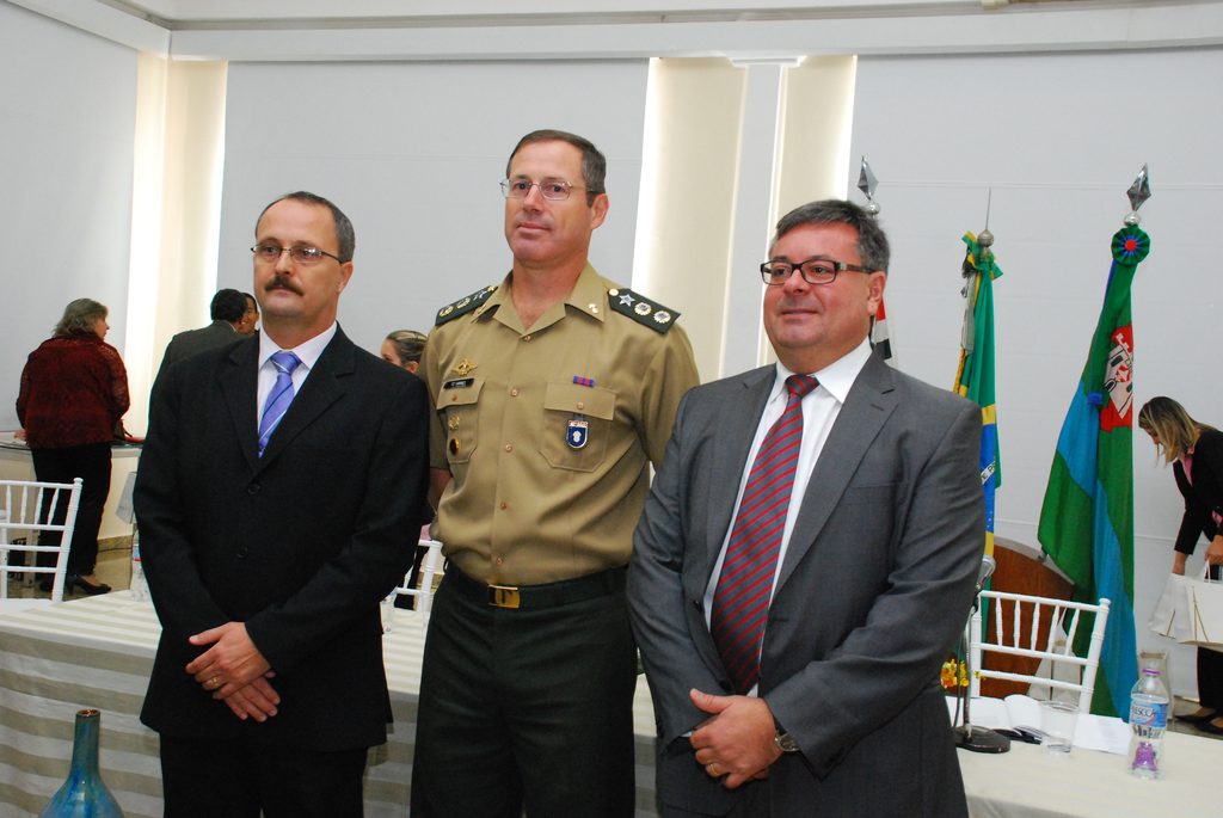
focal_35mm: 39
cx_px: 612
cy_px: 409
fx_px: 1326
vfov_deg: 34.3
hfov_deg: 49.5
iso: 1600
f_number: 6.3
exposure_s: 1/60
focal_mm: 26
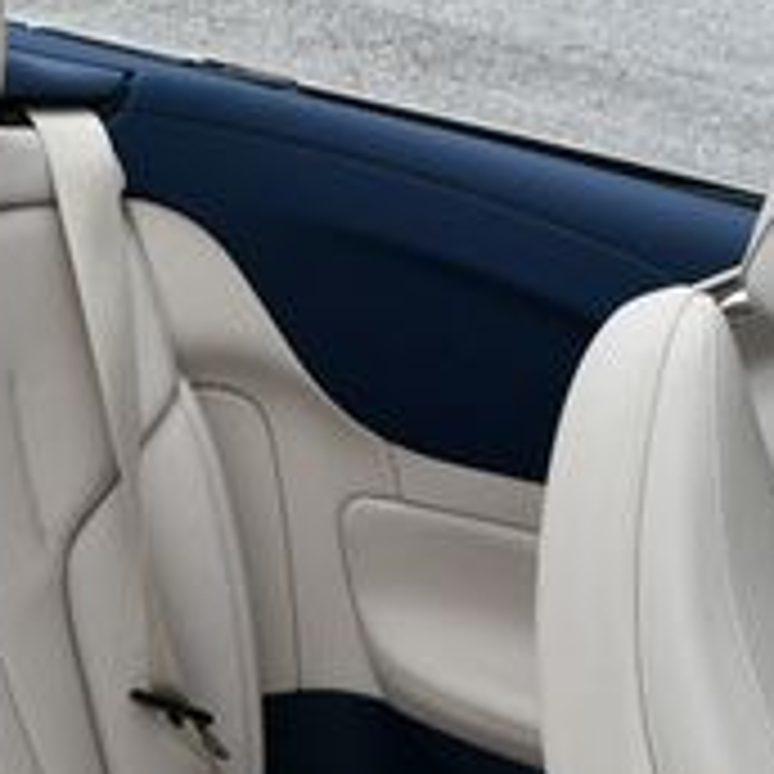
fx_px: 2884
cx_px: -423
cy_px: 648
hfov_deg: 14.2
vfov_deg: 15.2
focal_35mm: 114
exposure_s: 1/250
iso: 110
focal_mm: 18
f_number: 8
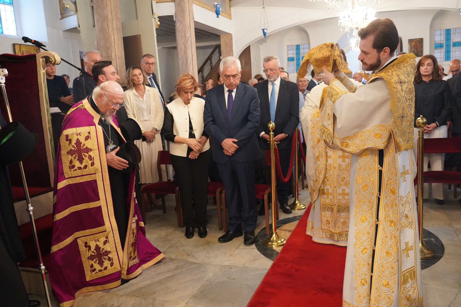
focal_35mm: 31
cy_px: 154
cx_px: 230
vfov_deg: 42.3
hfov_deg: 60.3
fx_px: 397
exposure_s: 1/160
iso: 6400
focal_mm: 31
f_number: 4
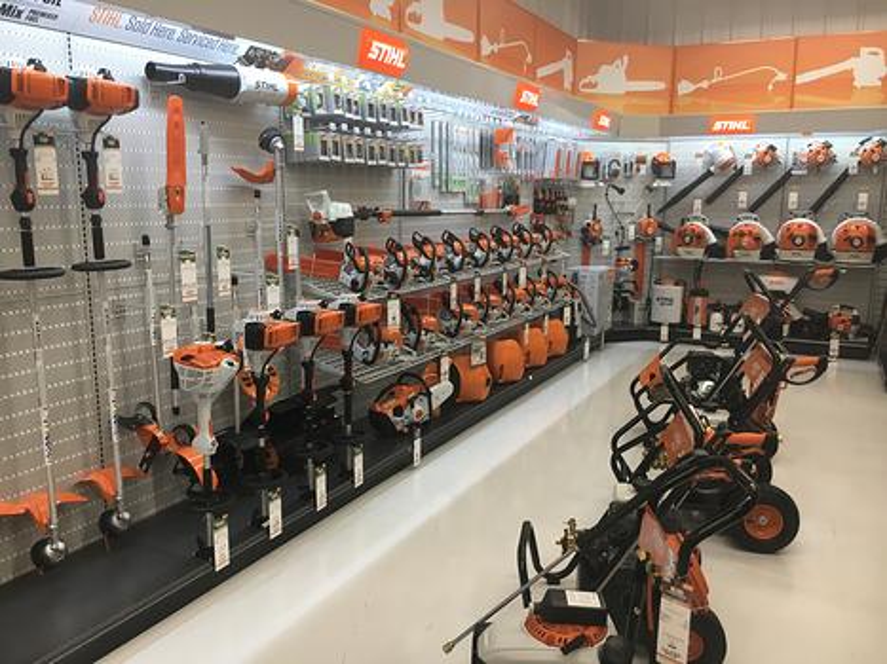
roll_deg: +0.0
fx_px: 743
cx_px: 444
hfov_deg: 61.7
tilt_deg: -10.6
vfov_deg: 48.2
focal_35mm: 29
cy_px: 332
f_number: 2.2
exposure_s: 1/30
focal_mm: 4.15
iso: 25
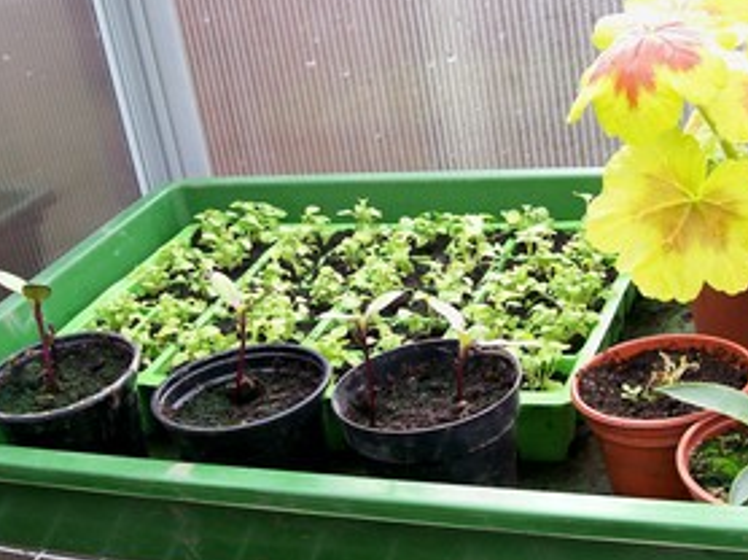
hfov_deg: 33.8
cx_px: 387
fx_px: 1231
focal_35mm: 57
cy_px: 250
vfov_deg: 25.6
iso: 80
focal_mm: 6
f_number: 2.7
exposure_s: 1/109
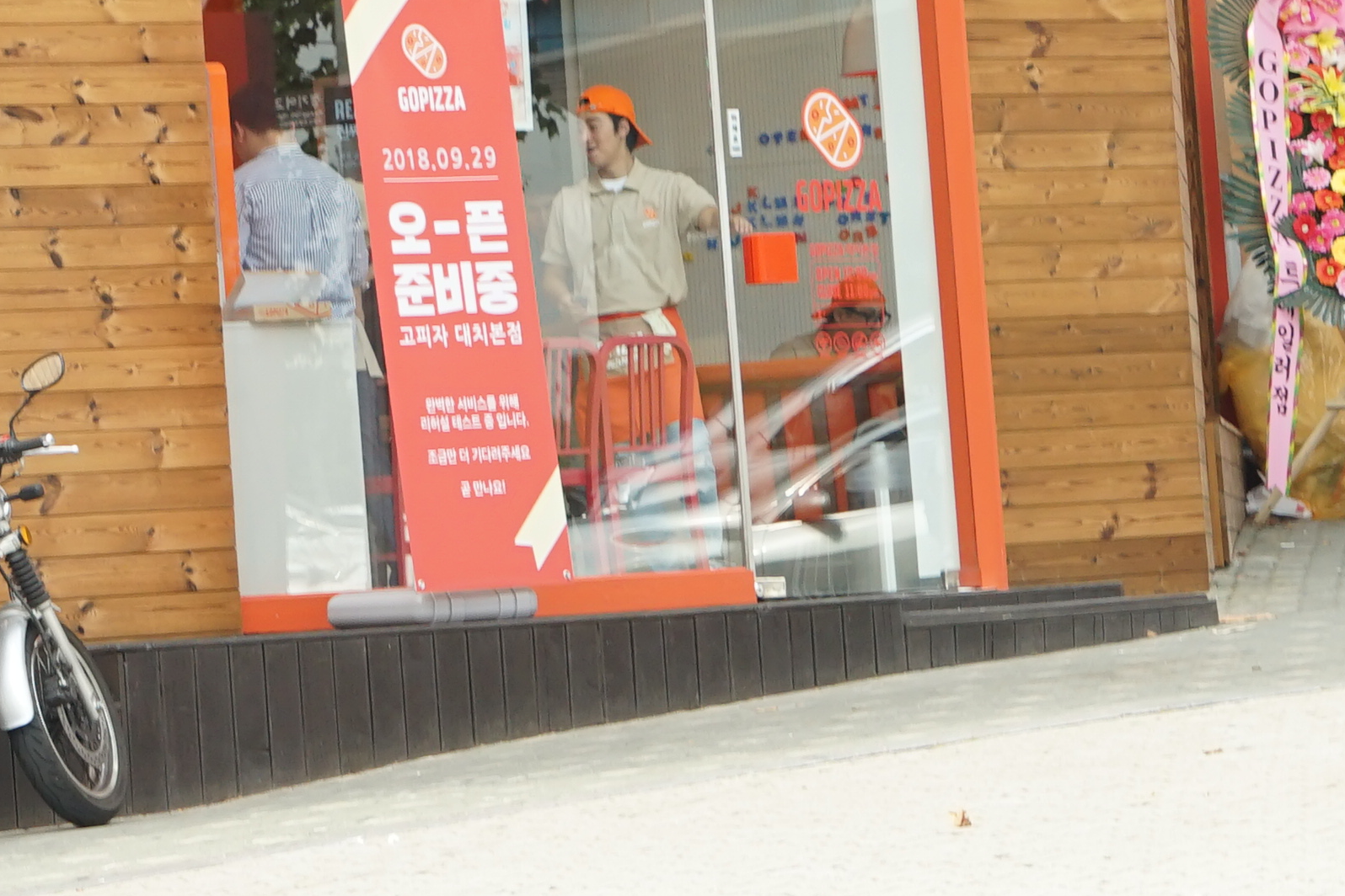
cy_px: -45
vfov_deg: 7.4
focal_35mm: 185
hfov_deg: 10.9
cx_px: -203
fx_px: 6911
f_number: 7.1
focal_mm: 50
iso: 400
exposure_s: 1/250
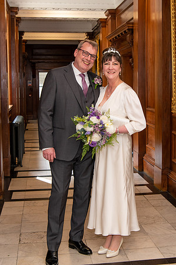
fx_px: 420
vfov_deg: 35.0
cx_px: 111
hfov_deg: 23.6
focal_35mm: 57
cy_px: 121
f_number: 5.6
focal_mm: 35
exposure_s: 1/60
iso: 400
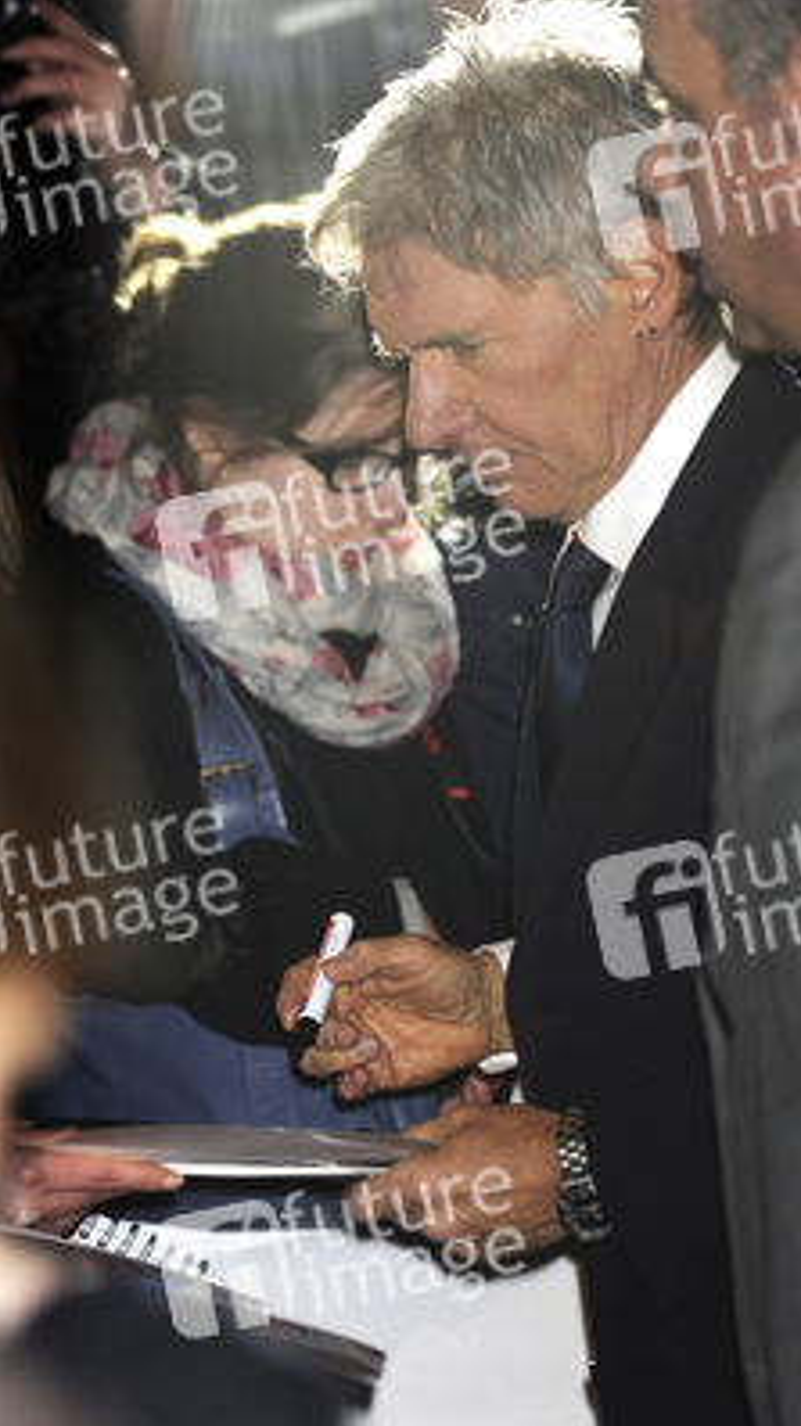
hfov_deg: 4.3
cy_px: 715
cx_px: 445
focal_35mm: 285
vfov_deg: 7.6
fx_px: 10773
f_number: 5.6
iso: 640
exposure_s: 1/160
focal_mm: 270
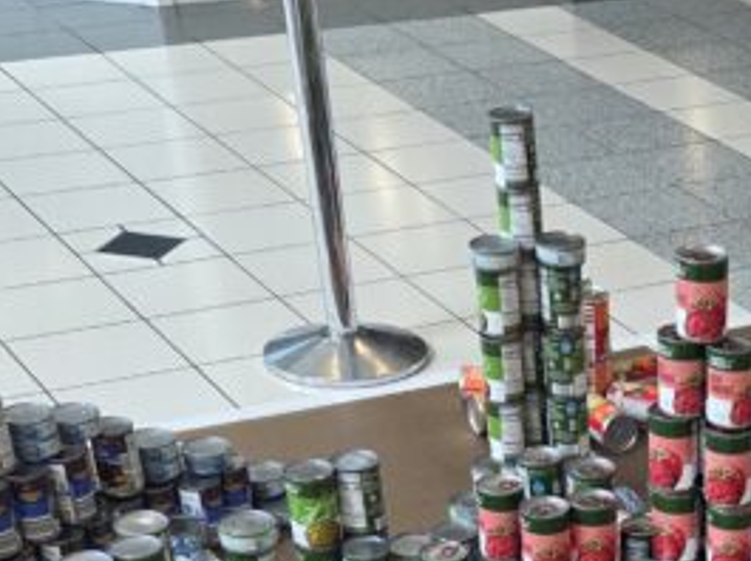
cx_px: 853
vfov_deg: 14.2
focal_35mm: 89
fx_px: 1928
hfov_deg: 20.8
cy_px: 1080
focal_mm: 5.4
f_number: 1.8
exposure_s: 1/180
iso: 160
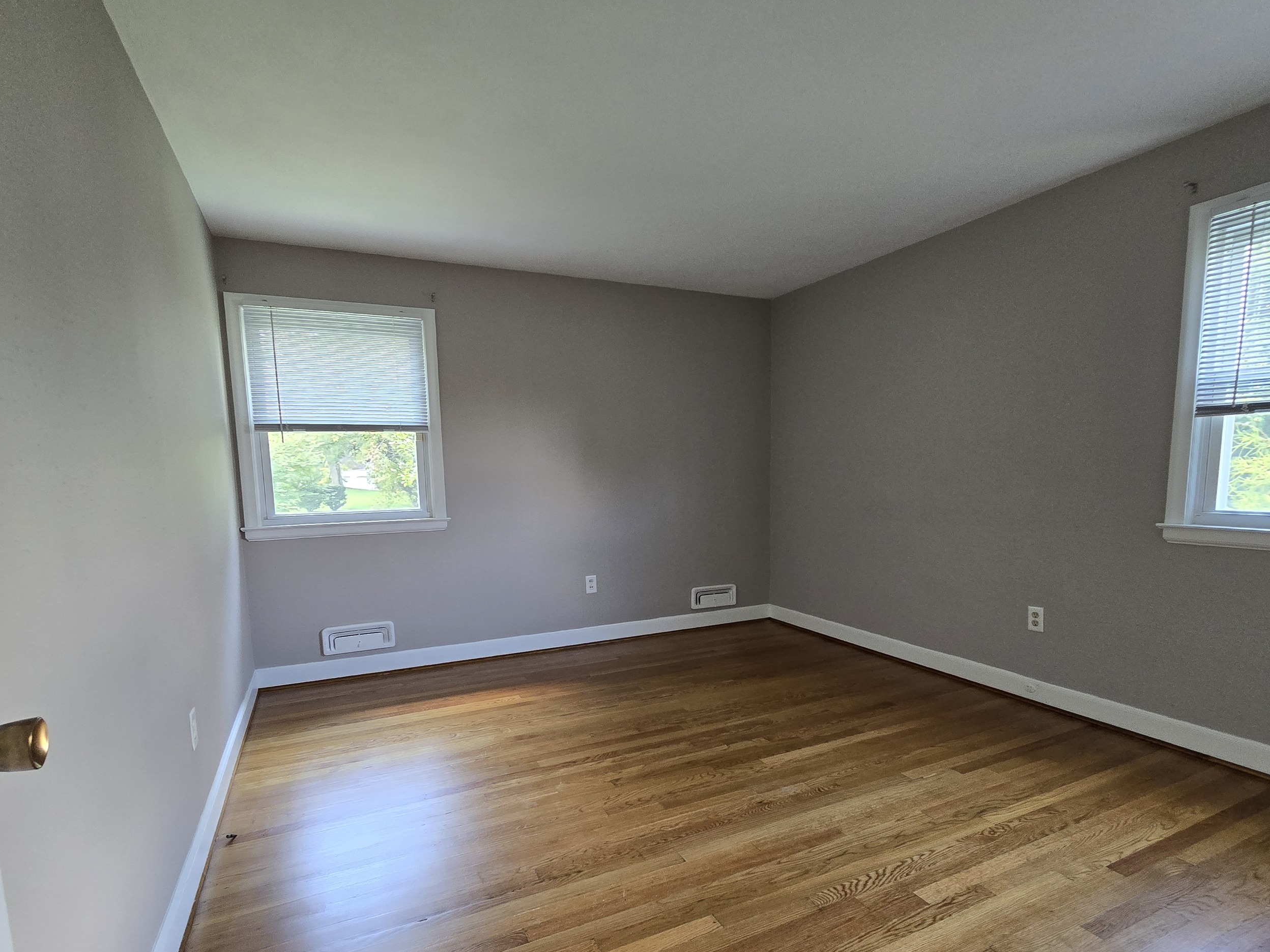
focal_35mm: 16
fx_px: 587
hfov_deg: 94.5
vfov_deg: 77.6
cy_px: 548
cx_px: 635
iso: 200
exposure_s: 1/60
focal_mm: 2.2
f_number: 2.2
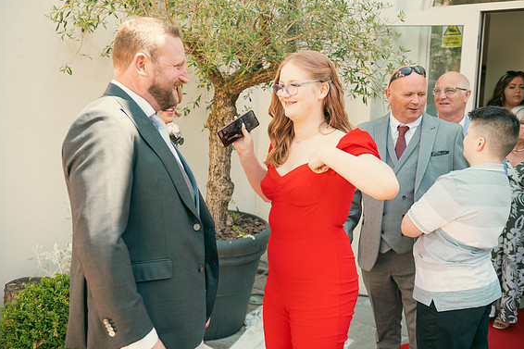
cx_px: 263
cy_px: 173
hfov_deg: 47.4
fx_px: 597
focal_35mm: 41
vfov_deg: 32.6
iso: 160
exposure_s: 1/250
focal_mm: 40
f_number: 3.5
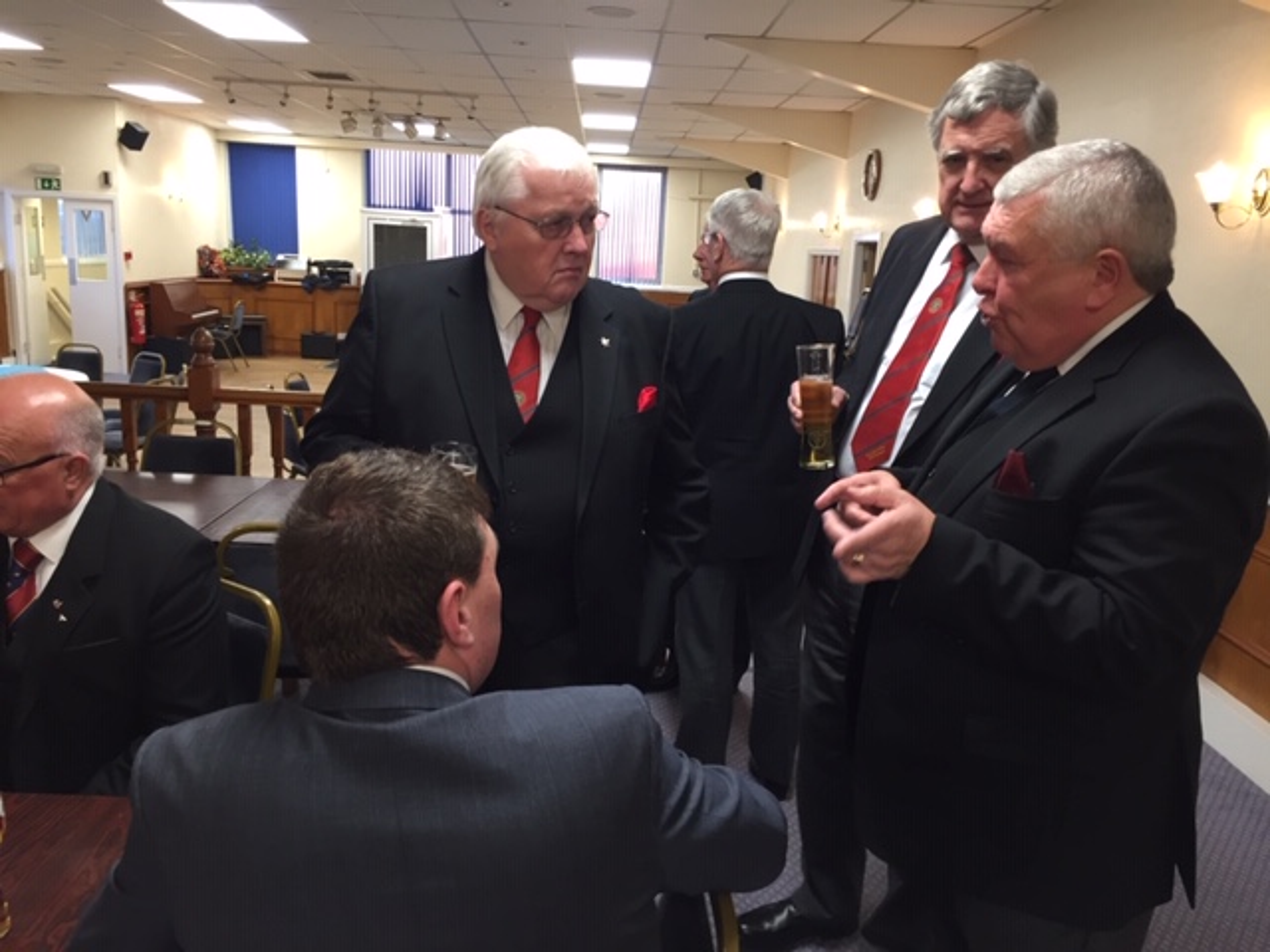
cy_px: 476
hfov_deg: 61.7
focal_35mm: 29
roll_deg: -4.0
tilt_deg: -12.9
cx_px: 635
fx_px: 1064
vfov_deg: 48.2
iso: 125
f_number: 2.2
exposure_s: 1/33
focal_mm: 4.15
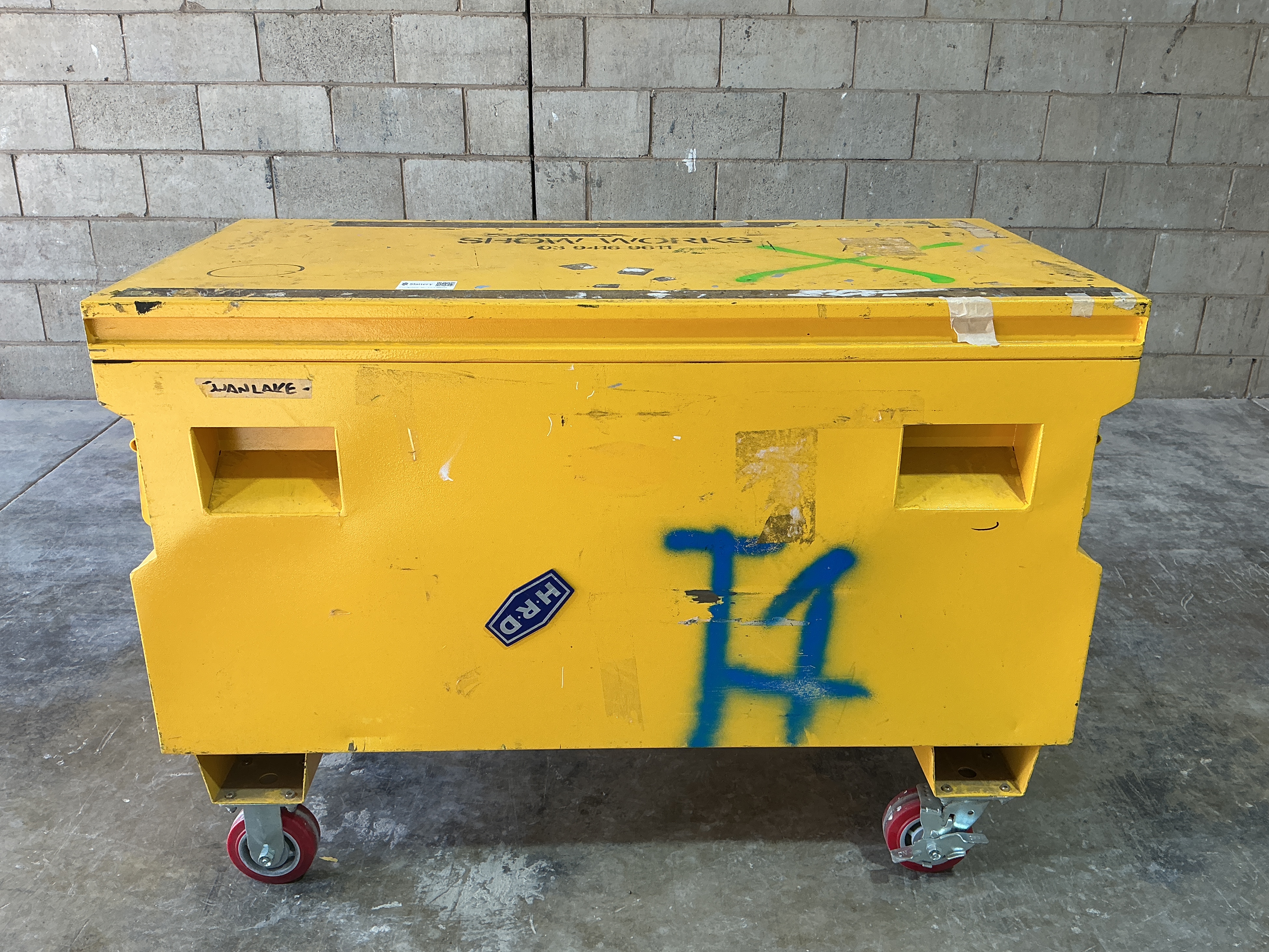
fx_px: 1100
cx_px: 630
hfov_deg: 60.0
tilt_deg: -22.0
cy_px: 488
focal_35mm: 30
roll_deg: -1.2
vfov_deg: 46.8
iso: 25
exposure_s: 1/100
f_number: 1.8
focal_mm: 3
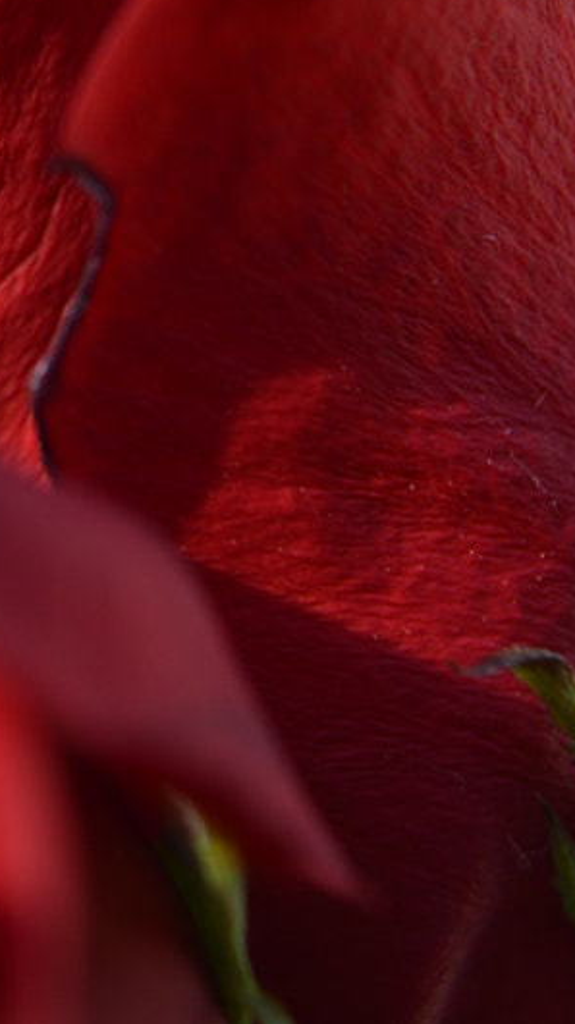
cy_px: 79
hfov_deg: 7.4
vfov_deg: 13.2
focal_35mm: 161
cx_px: -174
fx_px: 4372
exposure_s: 1/125
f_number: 5.6
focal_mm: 34
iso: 100
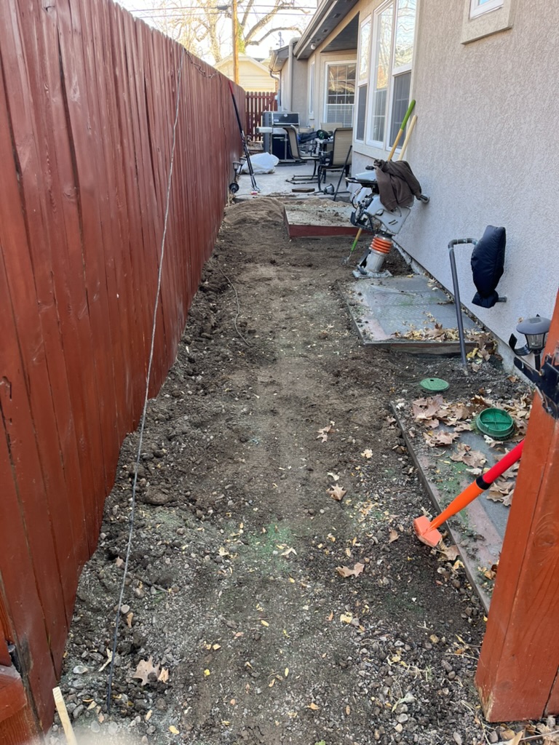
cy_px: 372
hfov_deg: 53.1
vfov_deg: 67.3
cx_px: 280
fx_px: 560
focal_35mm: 26
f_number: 1.6
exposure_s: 1/121
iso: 80
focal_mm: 5.1
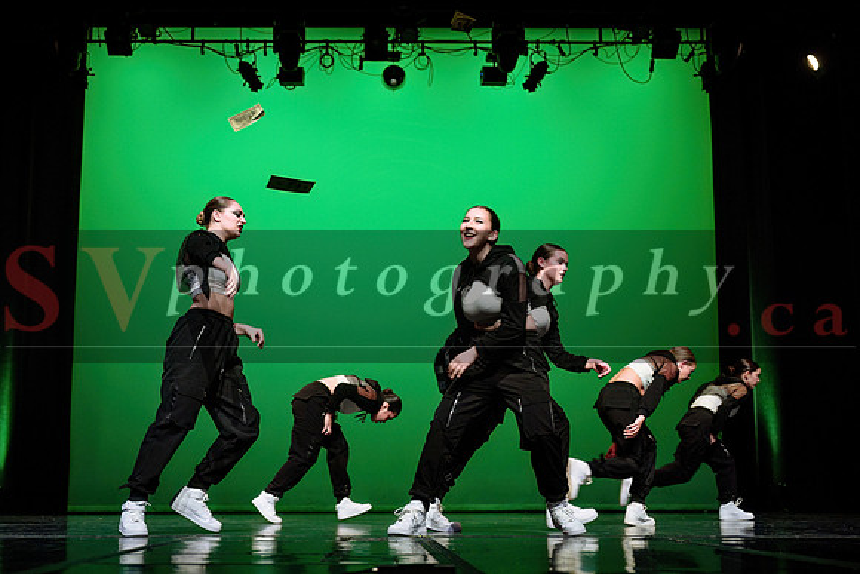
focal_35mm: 45
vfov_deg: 30.1
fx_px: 1064
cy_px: 328
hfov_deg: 43.9
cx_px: 369
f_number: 2.8
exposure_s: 1/270
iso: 1600
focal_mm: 39
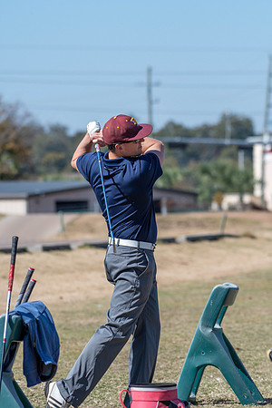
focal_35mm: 300
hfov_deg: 4.6
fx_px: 3400
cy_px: 204
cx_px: 136
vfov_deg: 6.9
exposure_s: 1/2500
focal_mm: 200
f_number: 5.6
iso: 400
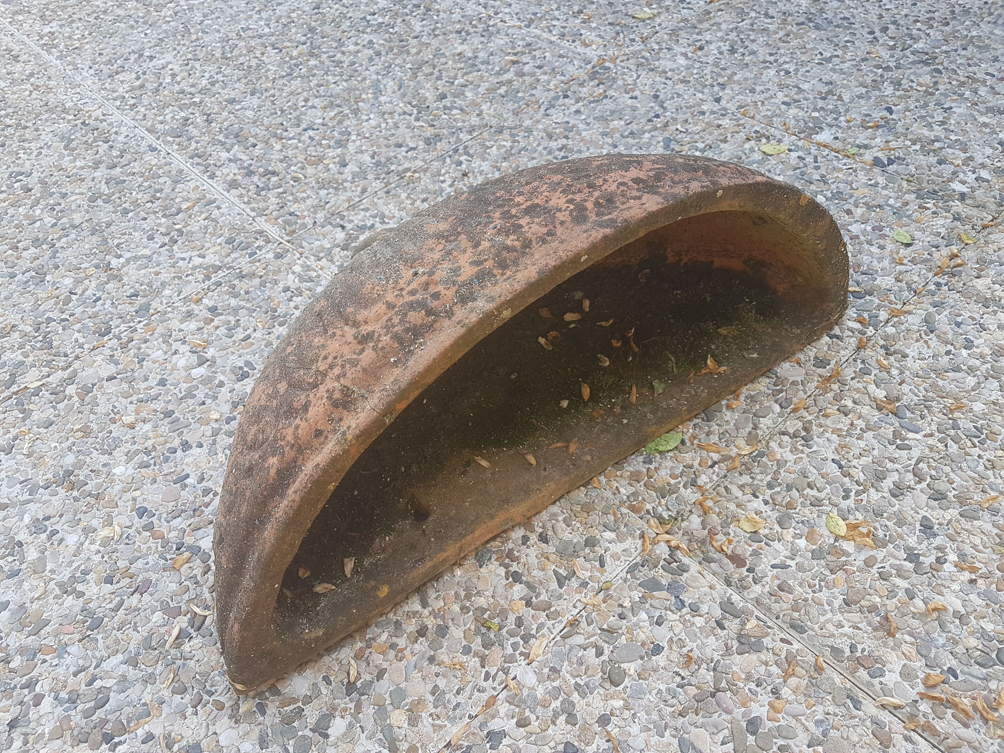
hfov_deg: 67.3
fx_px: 754
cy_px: 376
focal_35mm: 26
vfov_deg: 53.1
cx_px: 502
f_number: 1.7
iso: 40
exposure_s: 1/138
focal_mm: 4.2
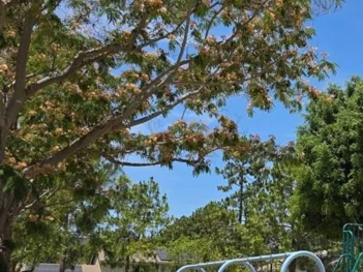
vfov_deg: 29.1
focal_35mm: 49
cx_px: 366
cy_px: 209
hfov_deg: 35.2
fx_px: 514
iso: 80
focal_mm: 6.3
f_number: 1.7
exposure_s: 1/5778
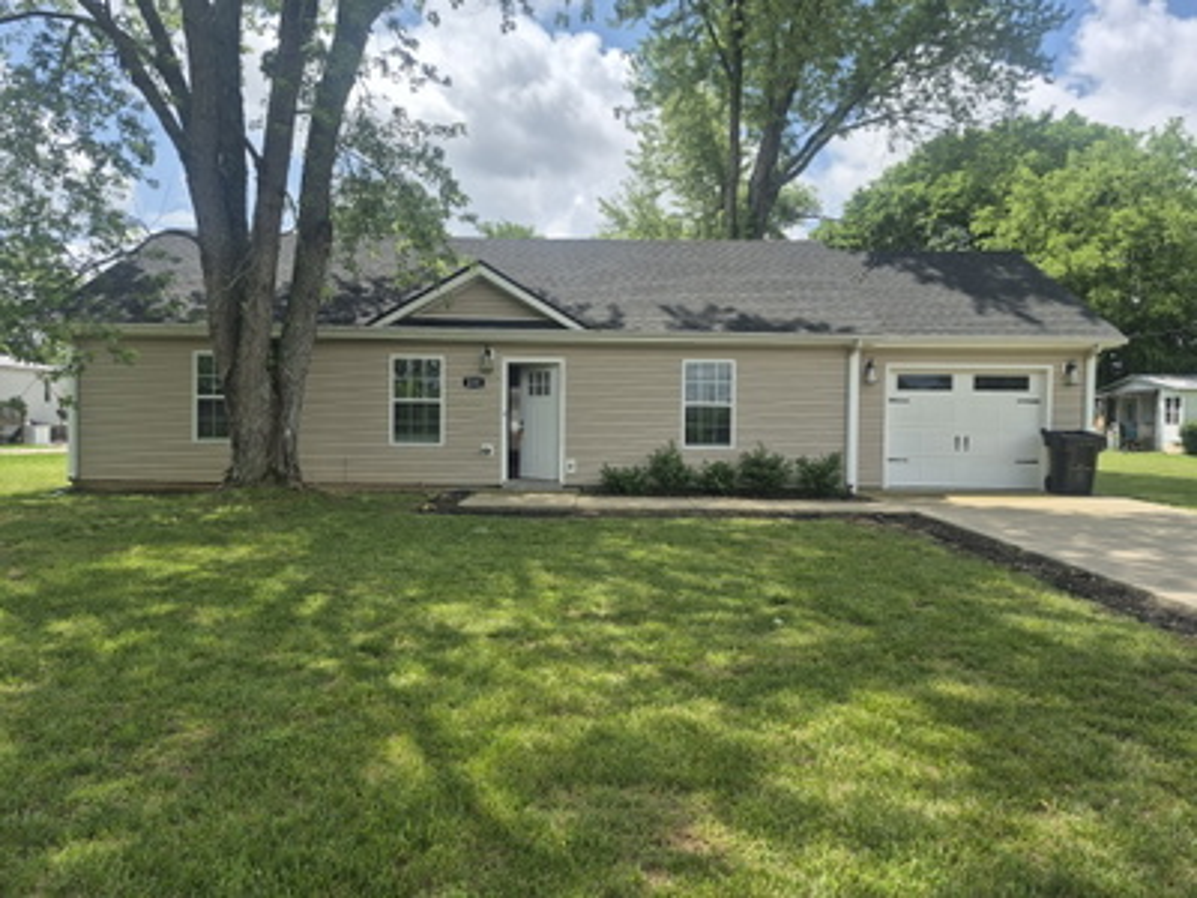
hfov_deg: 73.9
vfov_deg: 58.9
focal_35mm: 23
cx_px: 598
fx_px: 795
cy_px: 449
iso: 25
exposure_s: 1/1680
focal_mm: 5.4
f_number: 1.8
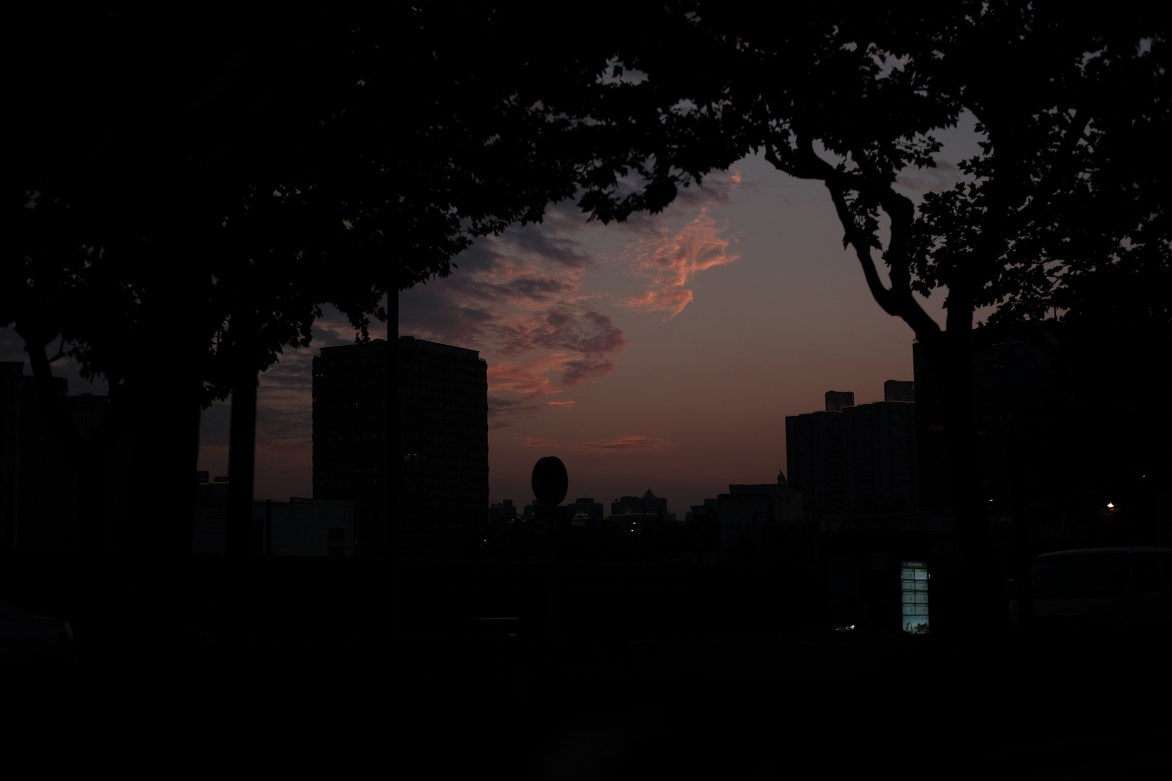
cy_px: 390
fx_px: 1725
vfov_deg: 25.5
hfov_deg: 37.5
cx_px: 586
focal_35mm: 53
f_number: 2
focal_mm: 35
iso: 125
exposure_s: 1/800
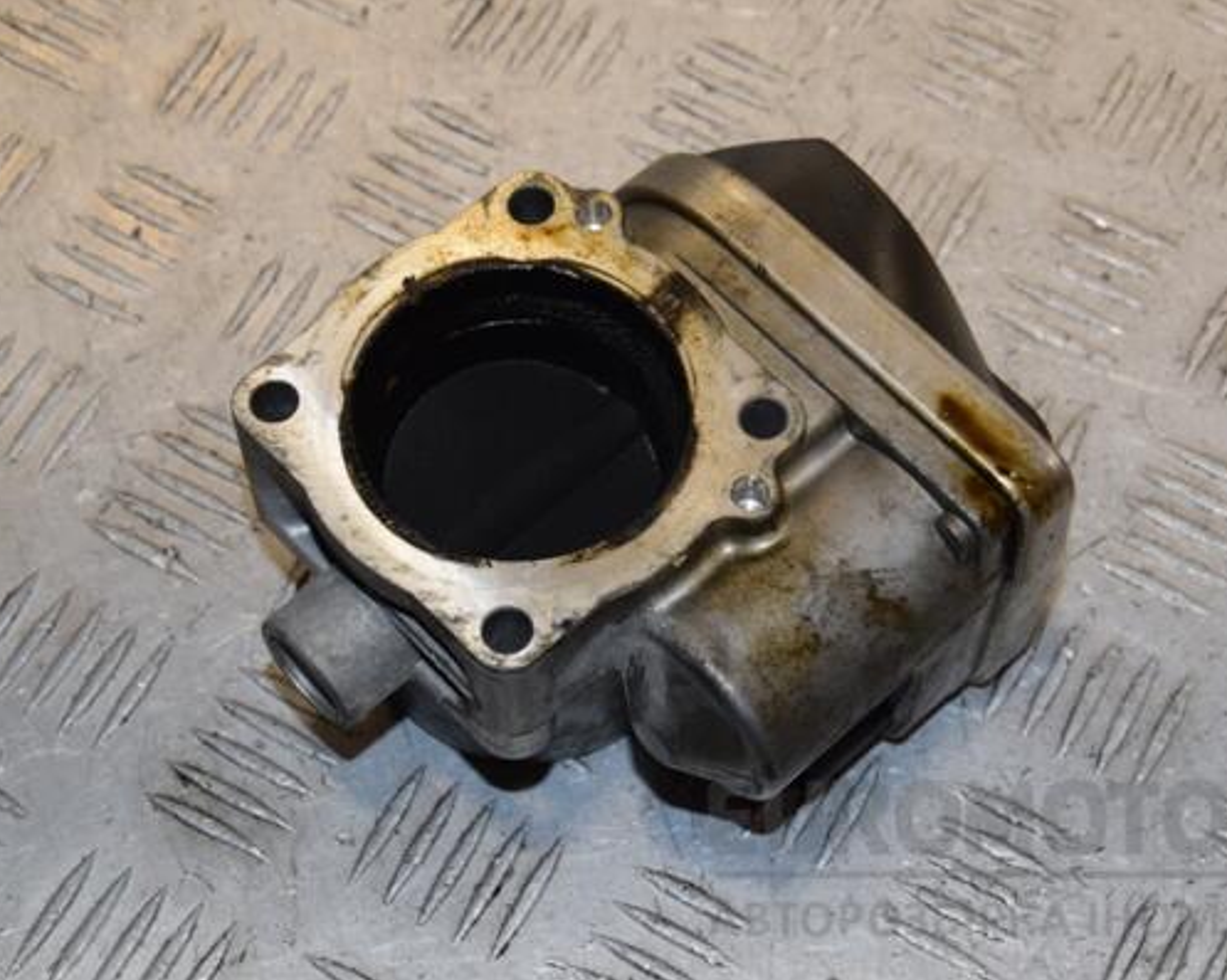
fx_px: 3085
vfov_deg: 18.1
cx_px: 662
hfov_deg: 22.5
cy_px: 489
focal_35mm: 85
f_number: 9
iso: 800
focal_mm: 50
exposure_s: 1/200
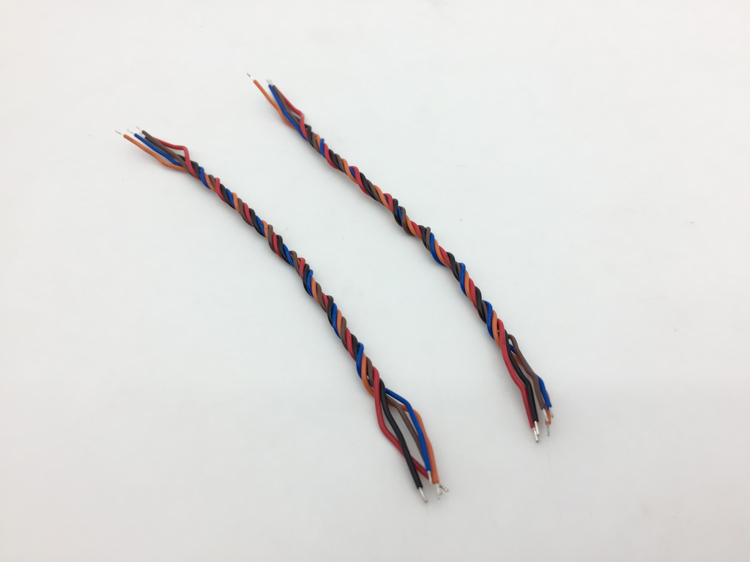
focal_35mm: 29
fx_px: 628
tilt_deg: -52.4
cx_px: 375
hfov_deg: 61.7
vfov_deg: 48.2
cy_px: 281
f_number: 2.2
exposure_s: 1/542
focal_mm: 4.15
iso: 32
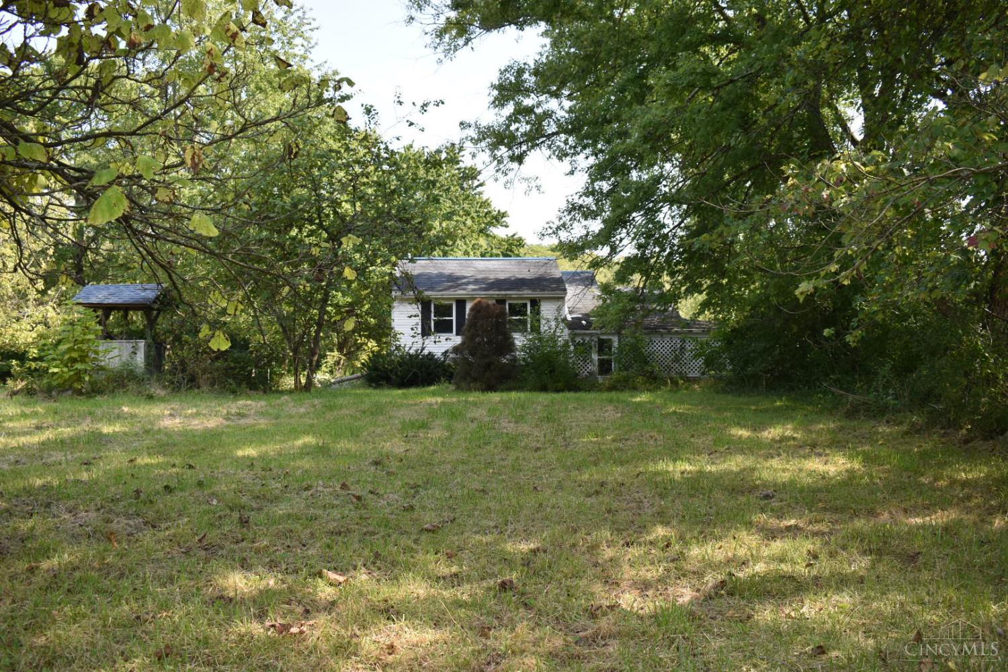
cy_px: 336
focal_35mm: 34
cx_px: 504
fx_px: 966
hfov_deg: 55.1
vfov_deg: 38.4
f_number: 5
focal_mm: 23
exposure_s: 1/200
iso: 100
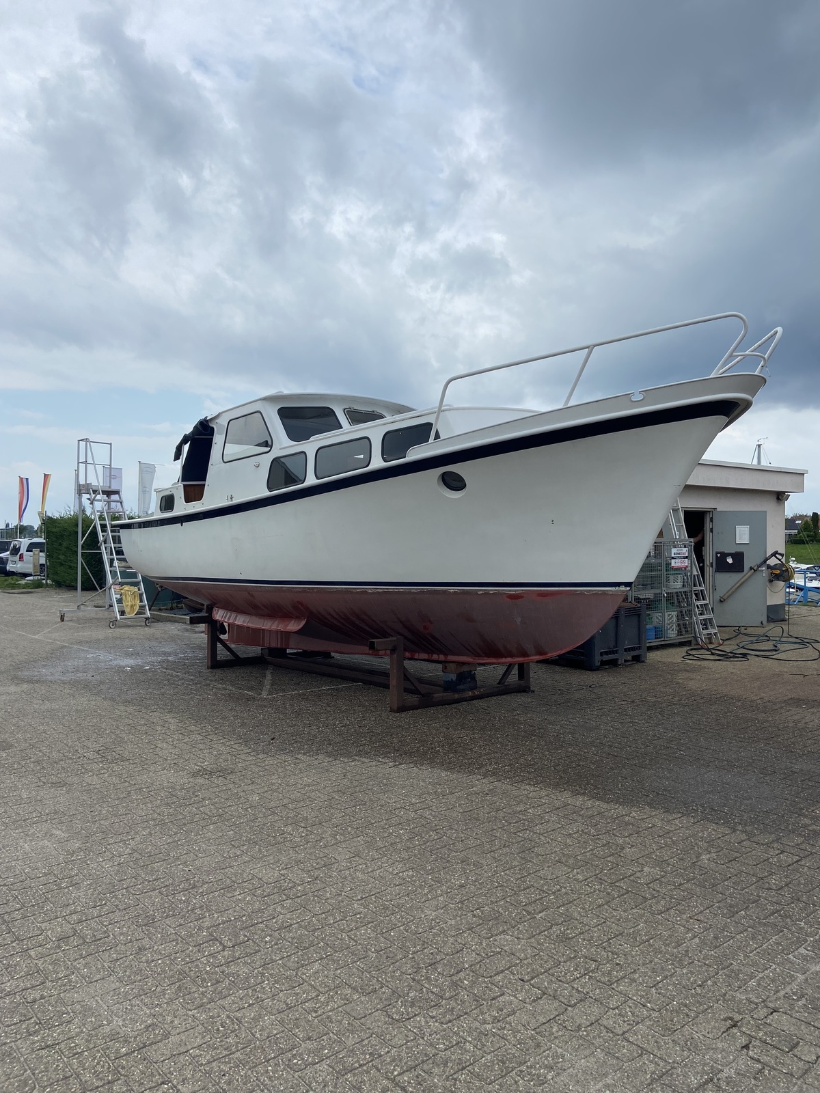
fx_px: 821
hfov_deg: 53.1
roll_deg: -0.8
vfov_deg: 67.3
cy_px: 546
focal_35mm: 26
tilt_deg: +0.7
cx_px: 410
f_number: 1.8
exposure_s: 1/2625
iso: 32
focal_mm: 4.25
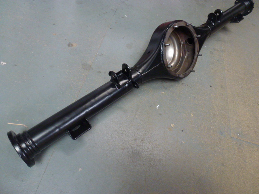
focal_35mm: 24
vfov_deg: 56.8
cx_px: 130
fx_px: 180
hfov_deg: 71.6
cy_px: 97
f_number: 3.3
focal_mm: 4.3
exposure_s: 1/40
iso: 400
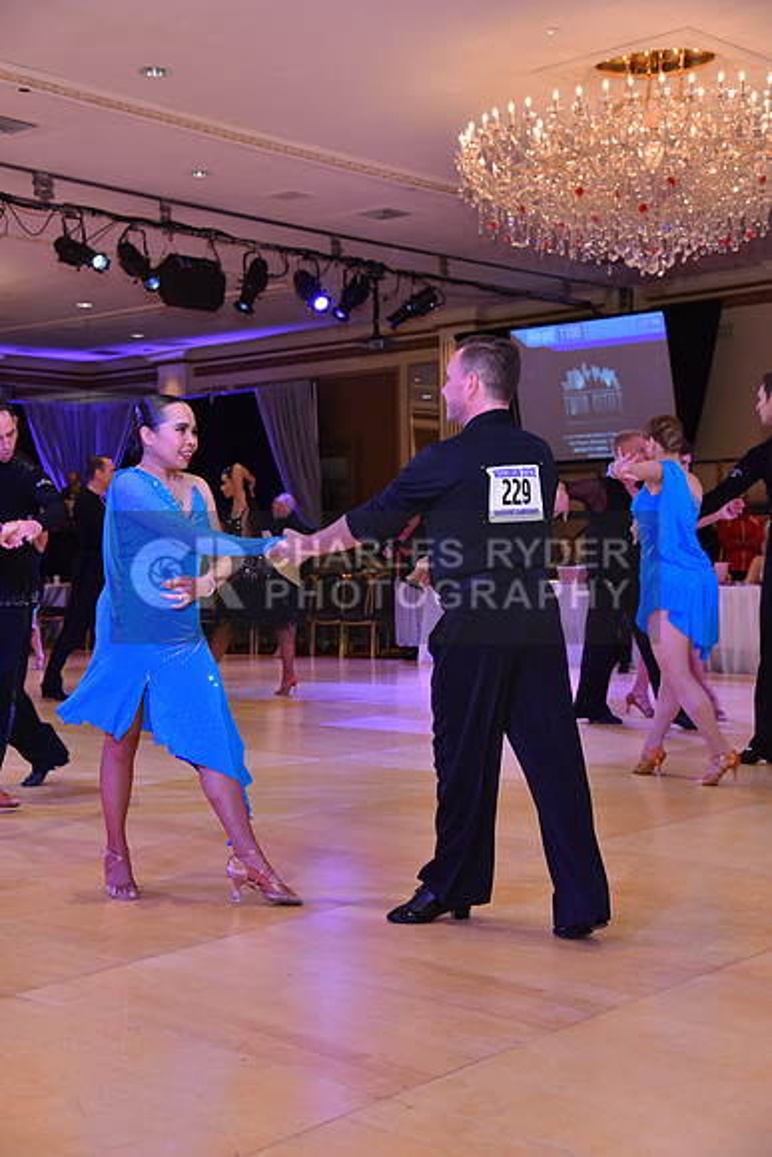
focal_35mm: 50
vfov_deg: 39.6
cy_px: 578
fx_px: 1607
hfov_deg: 27.0
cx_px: 386
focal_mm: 50
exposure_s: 1/250
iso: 1600
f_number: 5
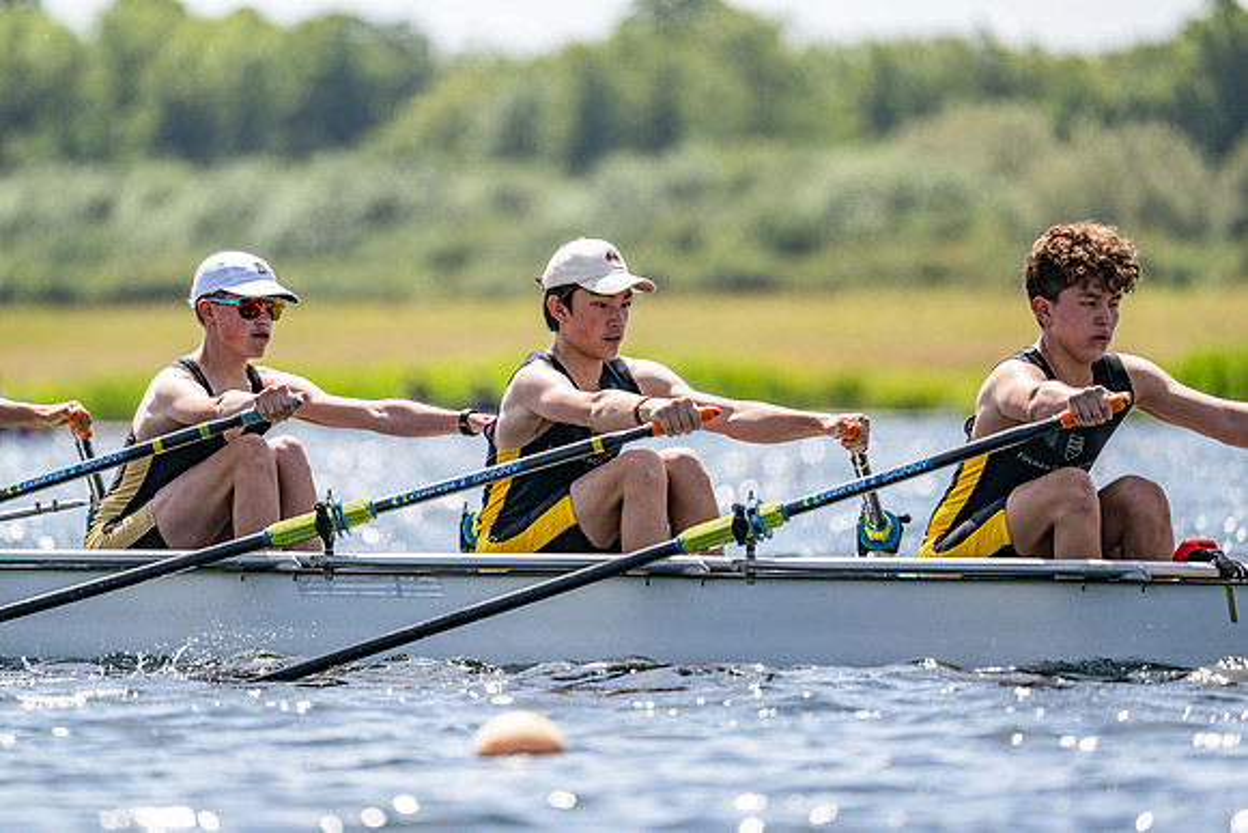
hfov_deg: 5.2
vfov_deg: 3.4
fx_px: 13869
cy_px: 416
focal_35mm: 400
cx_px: 624
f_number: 4.5
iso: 250
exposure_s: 1/2500
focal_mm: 400
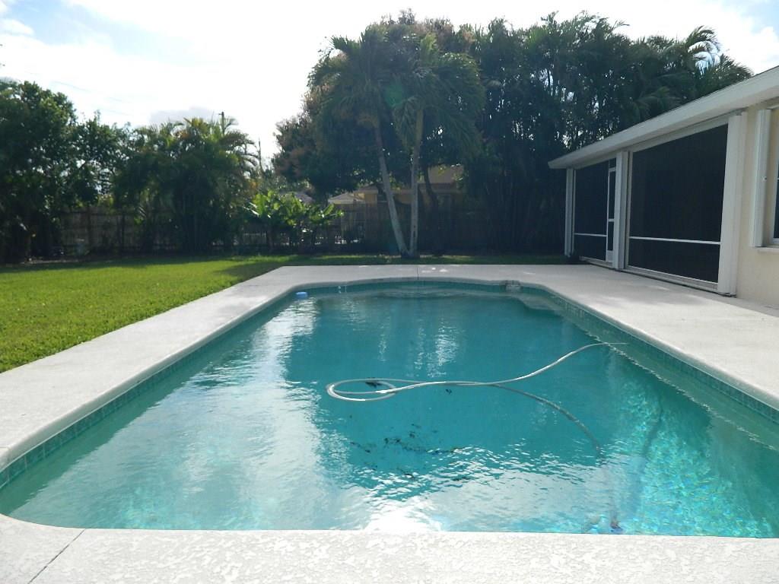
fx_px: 563
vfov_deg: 54.9
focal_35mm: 25
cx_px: 390
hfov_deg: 69.4
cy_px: 292
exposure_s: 1/250
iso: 110
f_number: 8.7
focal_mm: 4.5
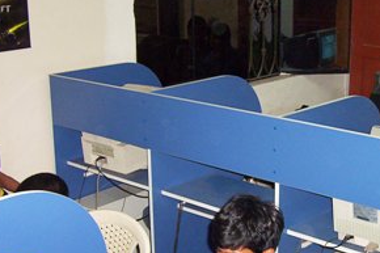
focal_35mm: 75
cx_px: 249
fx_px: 791
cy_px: 172
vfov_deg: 18.1
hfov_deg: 26.9
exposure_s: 1/60
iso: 140
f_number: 2.73
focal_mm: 5.77
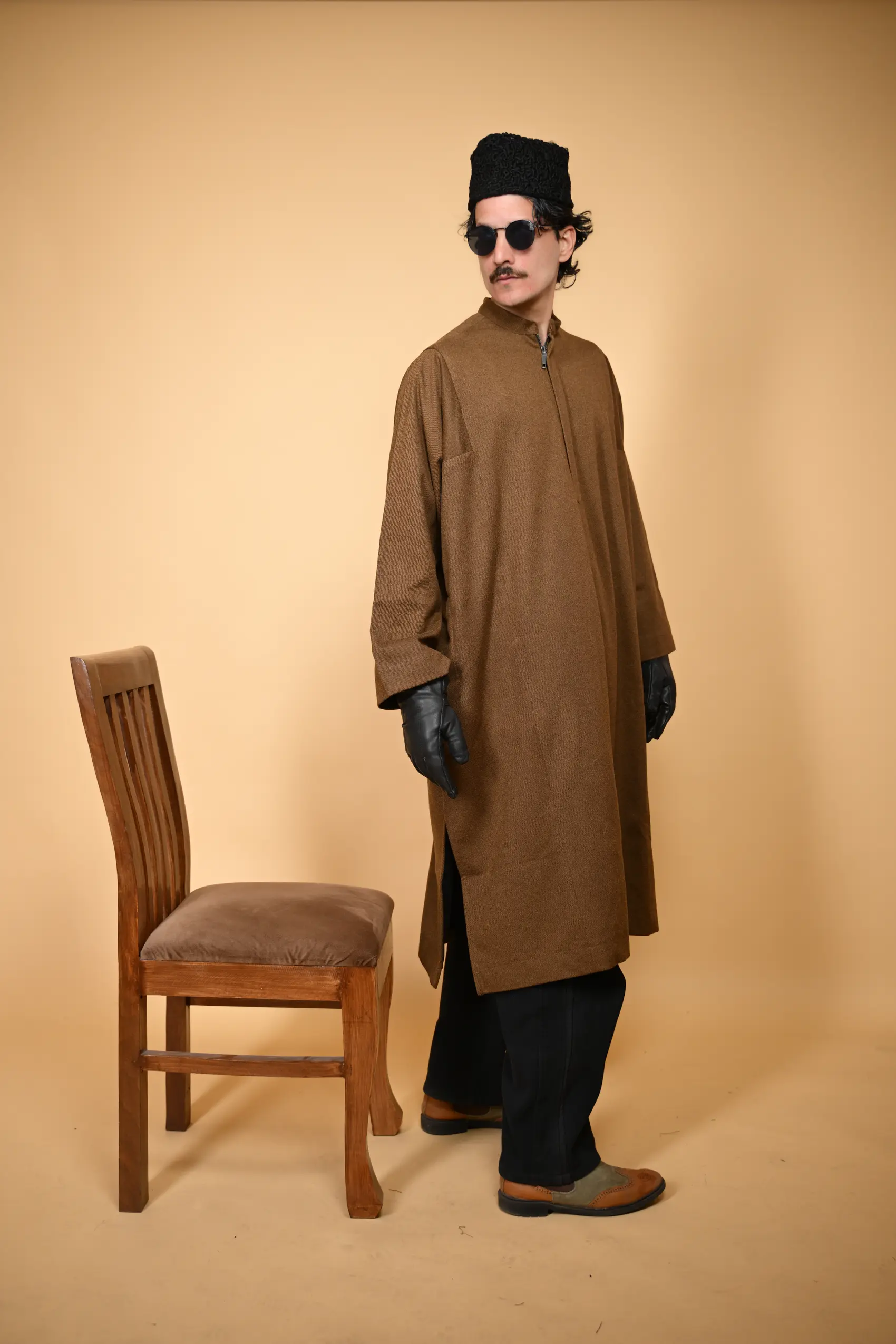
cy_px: 672
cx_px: 448
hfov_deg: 35.9
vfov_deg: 51.9
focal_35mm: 37
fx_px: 1381
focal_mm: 37
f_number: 2.8
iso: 100
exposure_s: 1/160
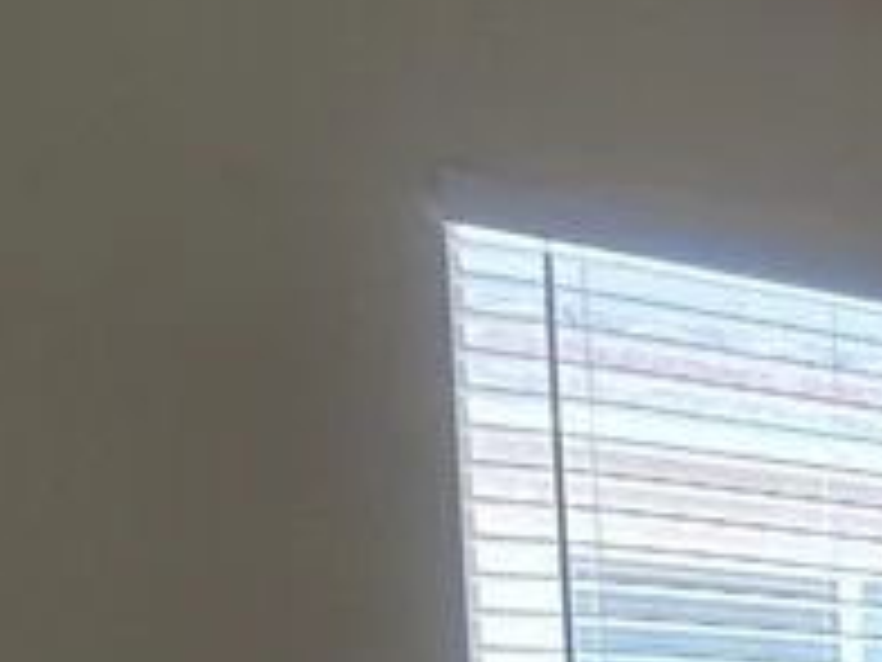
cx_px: 1768
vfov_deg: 18.9
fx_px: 1733
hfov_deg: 18.5
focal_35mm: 68
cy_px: 1009
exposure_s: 1/120
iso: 64
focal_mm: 2.2
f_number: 2.2
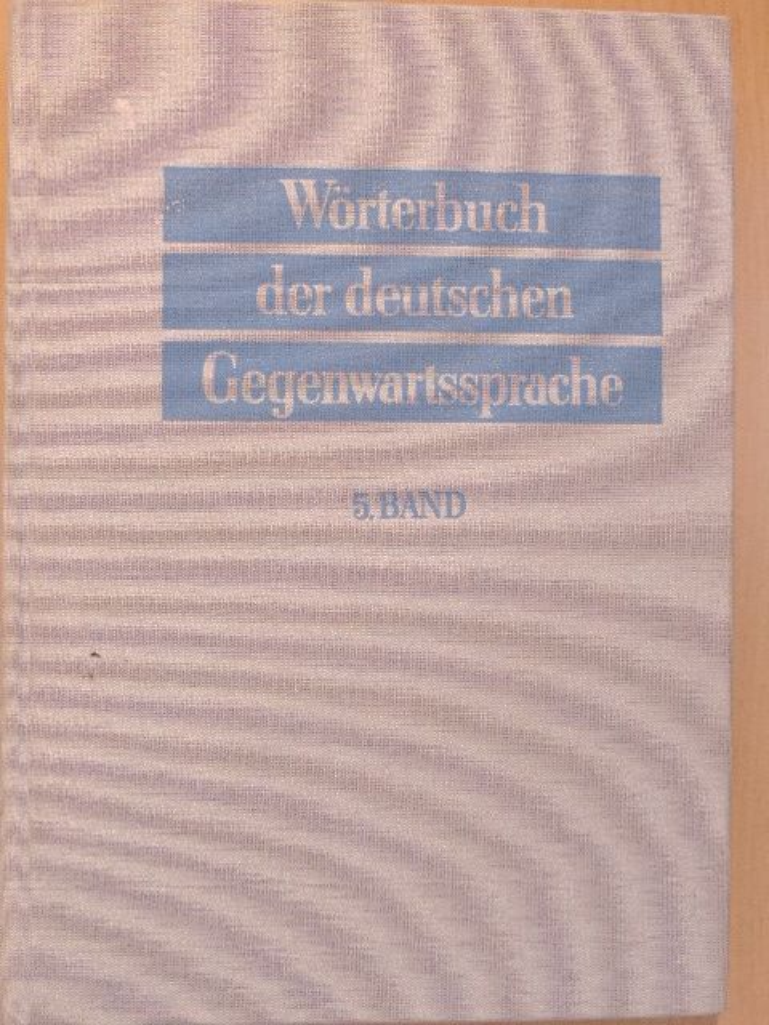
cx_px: 384
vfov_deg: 34.9
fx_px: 1629
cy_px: 512
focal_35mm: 55
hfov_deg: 26.6
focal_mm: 9.8
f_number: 3.7
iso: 640
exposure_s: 1/30
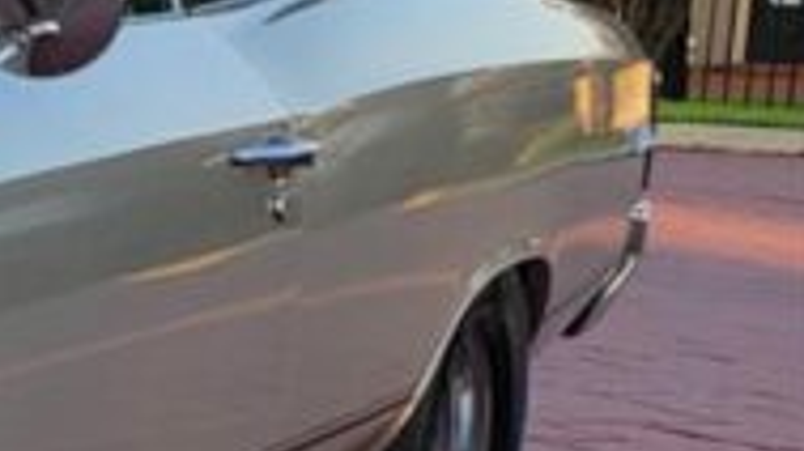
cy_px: 400
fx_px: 3025
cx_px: -1366
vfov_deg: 8.5
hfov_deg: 11.4
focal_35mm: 142
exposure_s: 1/214
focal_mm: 6.7
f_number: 1.8
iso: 16
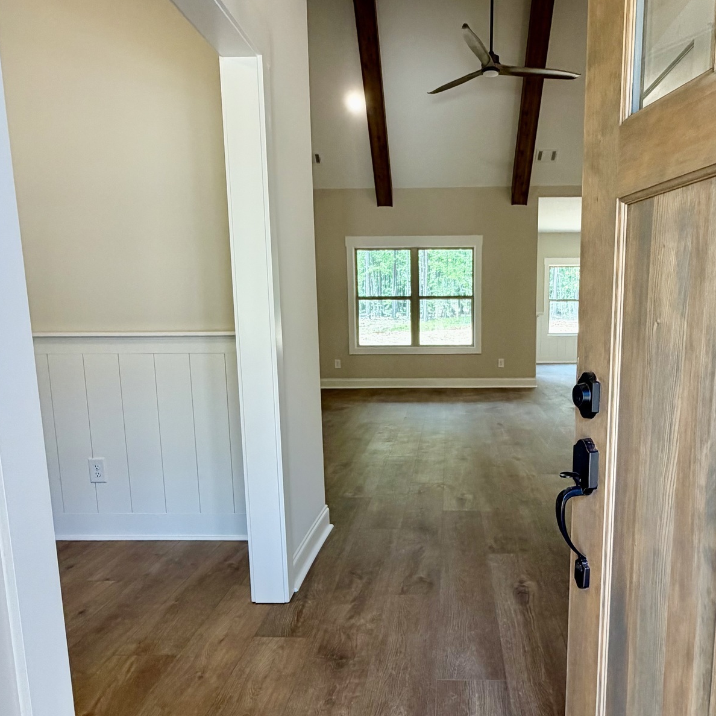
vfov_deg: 64.9
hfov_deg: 64.3
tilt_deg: -8.4
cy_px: 394
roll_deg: +0.4
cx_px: 437
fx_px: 562
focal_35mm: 24
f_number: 2.2
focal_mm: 2.22
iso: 125
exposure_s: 1/121
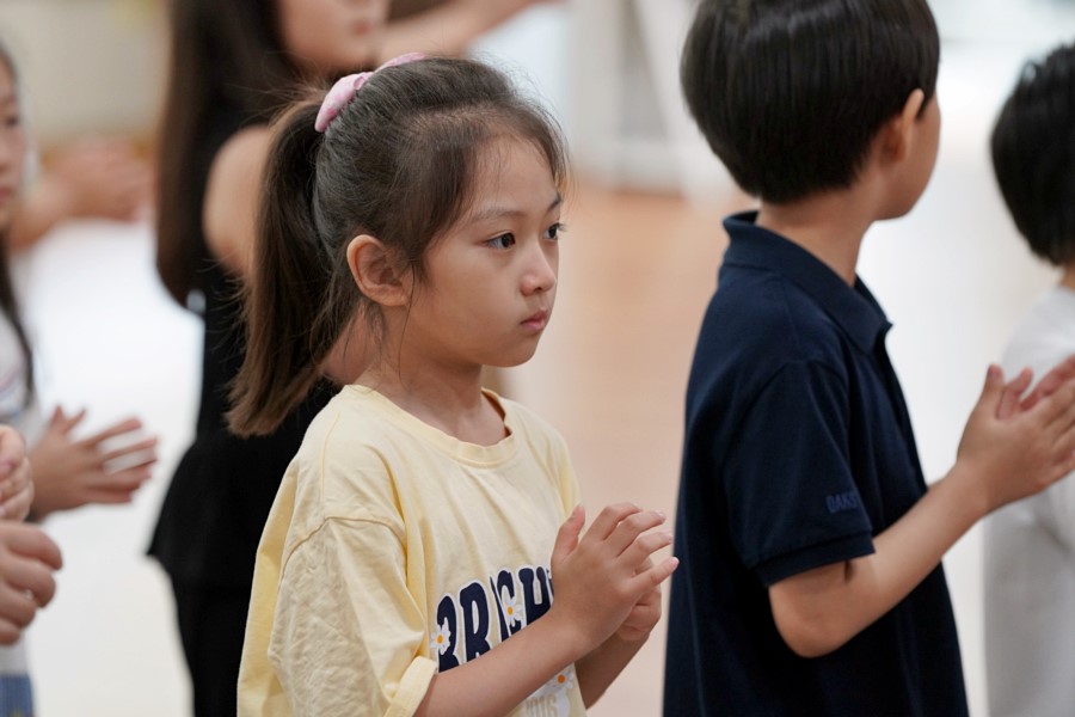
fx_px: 5972
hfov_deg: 10.3
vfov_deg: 6.9
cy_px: 358
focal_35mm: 200
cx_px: 538
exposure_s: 1/250
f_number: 4
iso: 2500
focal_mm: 200
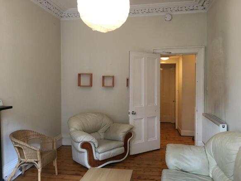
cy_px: 90
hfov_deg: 61.7
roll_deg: +0.5
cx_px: 120
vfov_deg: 48.2
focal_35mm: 29
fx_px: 202
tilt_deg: -1.8
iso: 80
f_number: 2.2
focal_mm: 4.15
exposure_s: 1/17
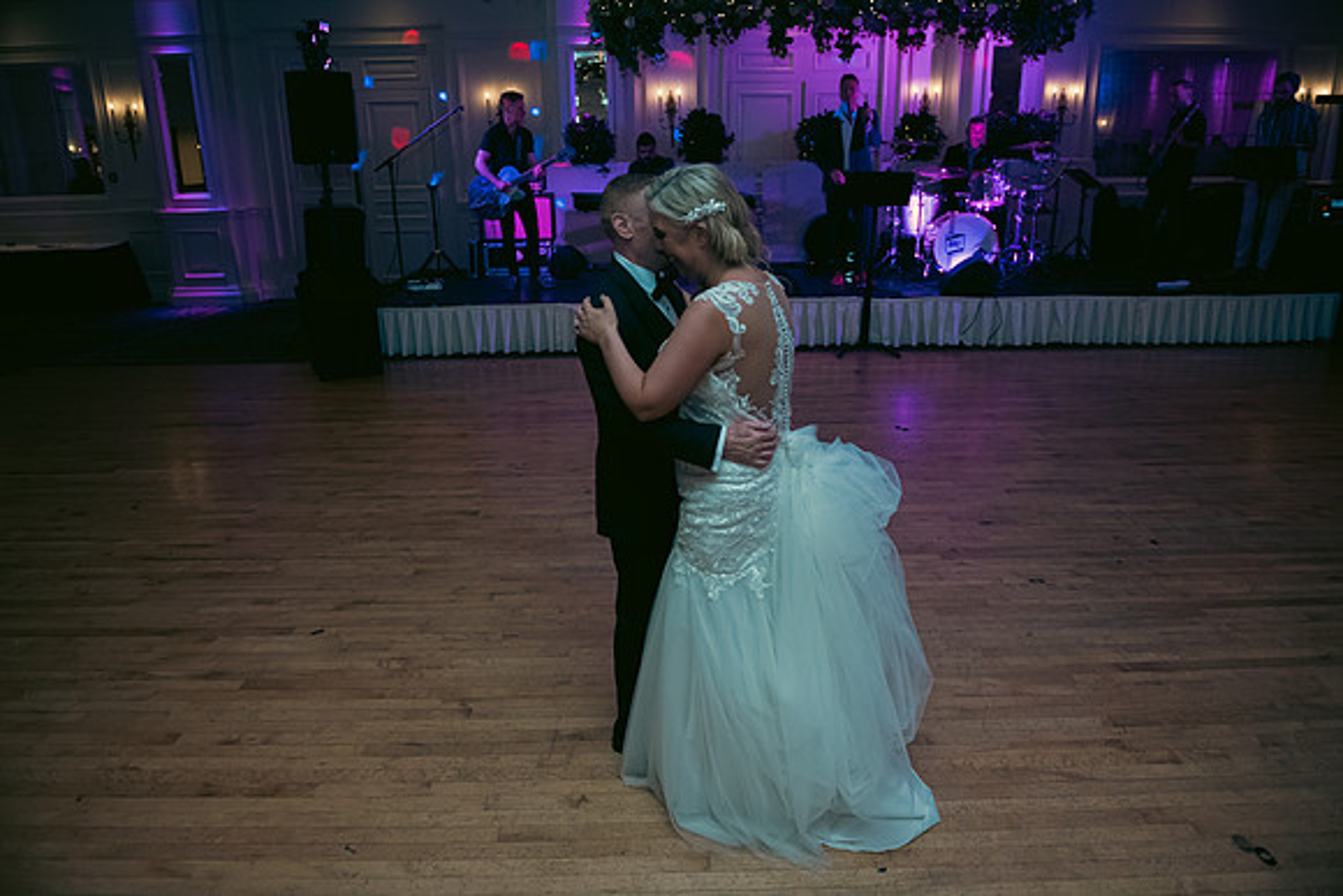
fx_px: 896
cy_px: 448
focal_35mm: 24
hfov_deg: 73.7
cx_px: 672
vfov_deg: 53.2
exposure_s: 1/160
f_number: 3.5
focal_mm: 24
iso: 1250
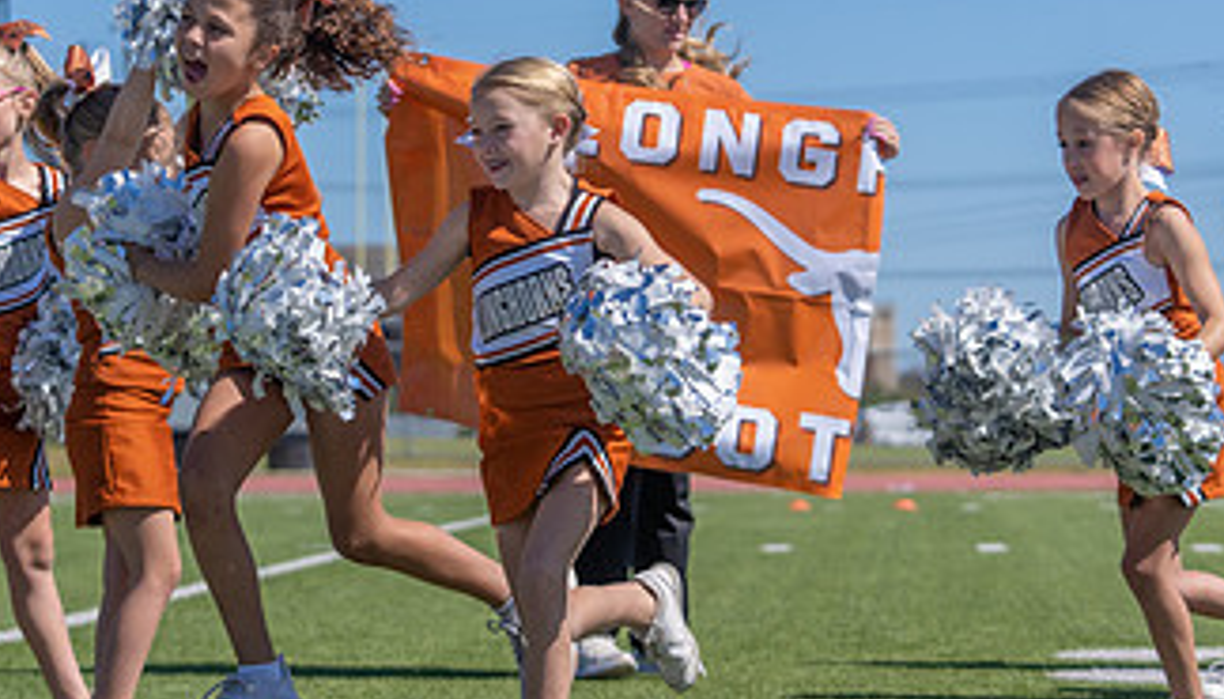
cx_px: 541
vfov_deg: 7.8
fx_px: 5114
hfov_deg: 13.6
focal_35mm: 157
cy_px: 200
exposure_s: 1/2500
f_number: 3.5
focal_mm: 71
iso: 125
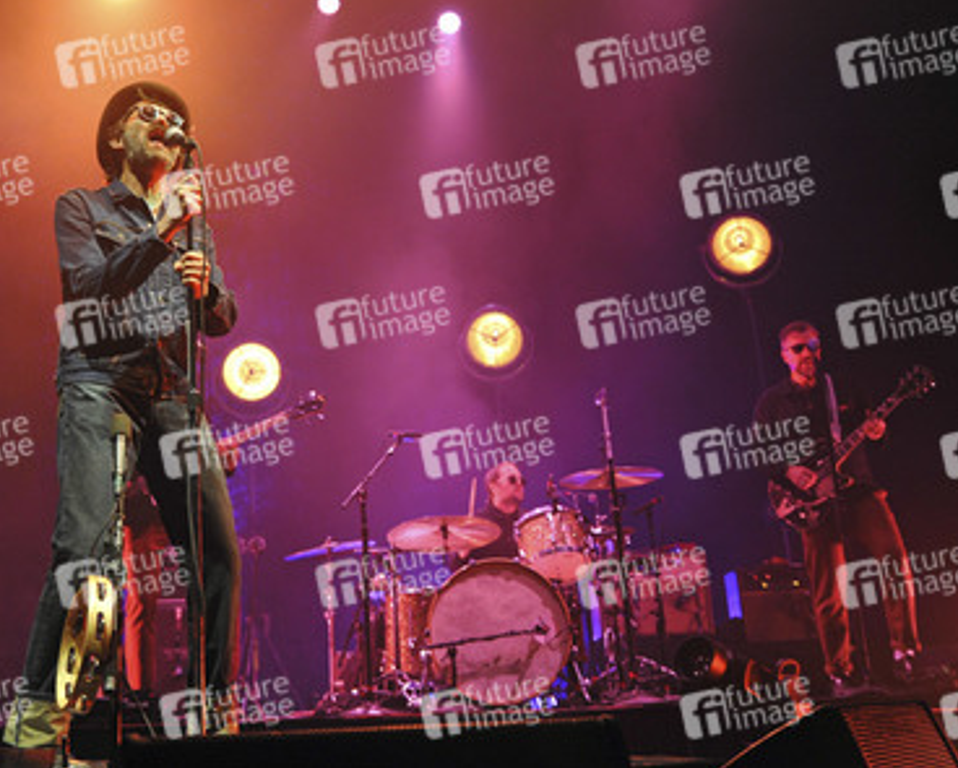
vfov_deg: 38.3
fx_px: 1107
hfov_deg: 46.7
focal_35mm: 39
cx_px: 417
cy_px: 383
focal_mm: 34
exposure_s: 1/200
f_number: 2.8
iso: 1600
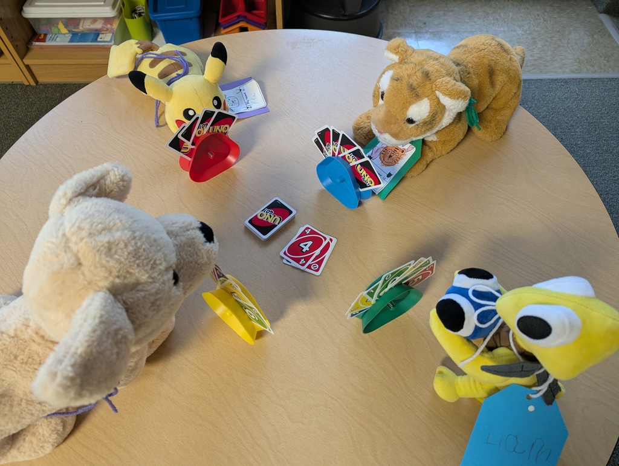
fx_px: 430
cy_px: 233
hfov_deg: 71.5
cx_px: 310
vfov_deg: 56.9
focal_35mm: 24
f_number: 1.85
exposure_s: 1/23.8
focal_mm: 6.81
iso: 218
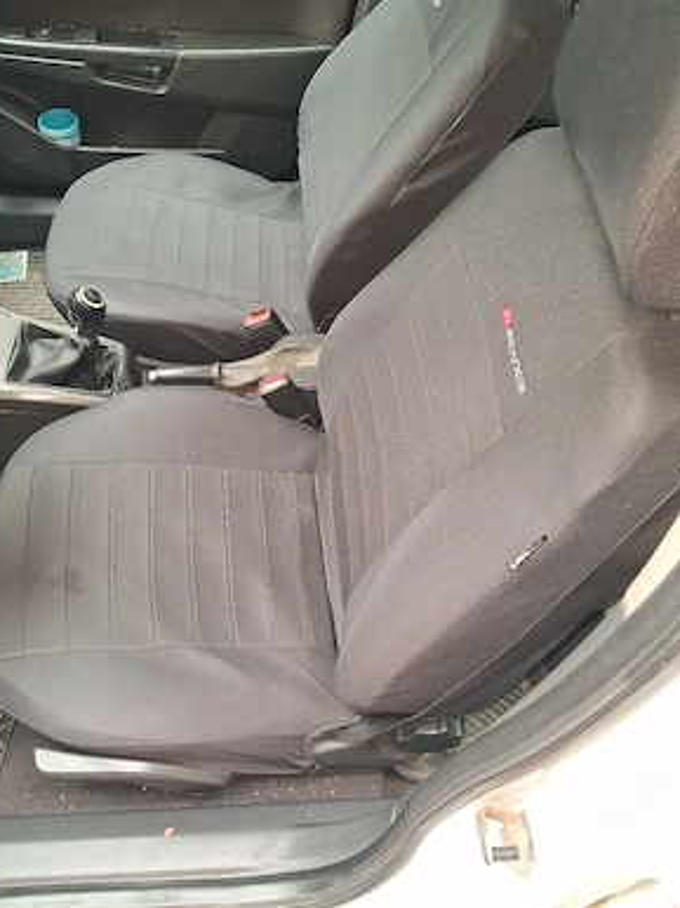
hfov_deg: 49.7
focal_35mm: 28
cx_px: 329
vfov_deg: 63.5
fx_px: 734
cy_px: 452
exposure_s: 1/50
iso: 400
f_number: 1.8
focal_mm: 4
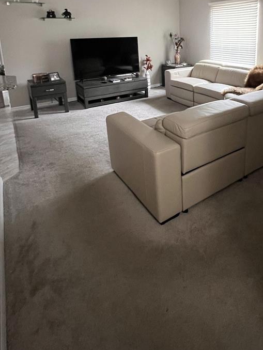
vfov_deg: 68.2
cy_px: 80
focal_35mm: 23
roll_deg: +0.1
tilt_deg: -10.8
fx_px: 233
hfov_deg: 57.1
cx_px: 183
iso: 800
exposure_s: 1/60
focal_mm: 1.57
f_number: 1.8
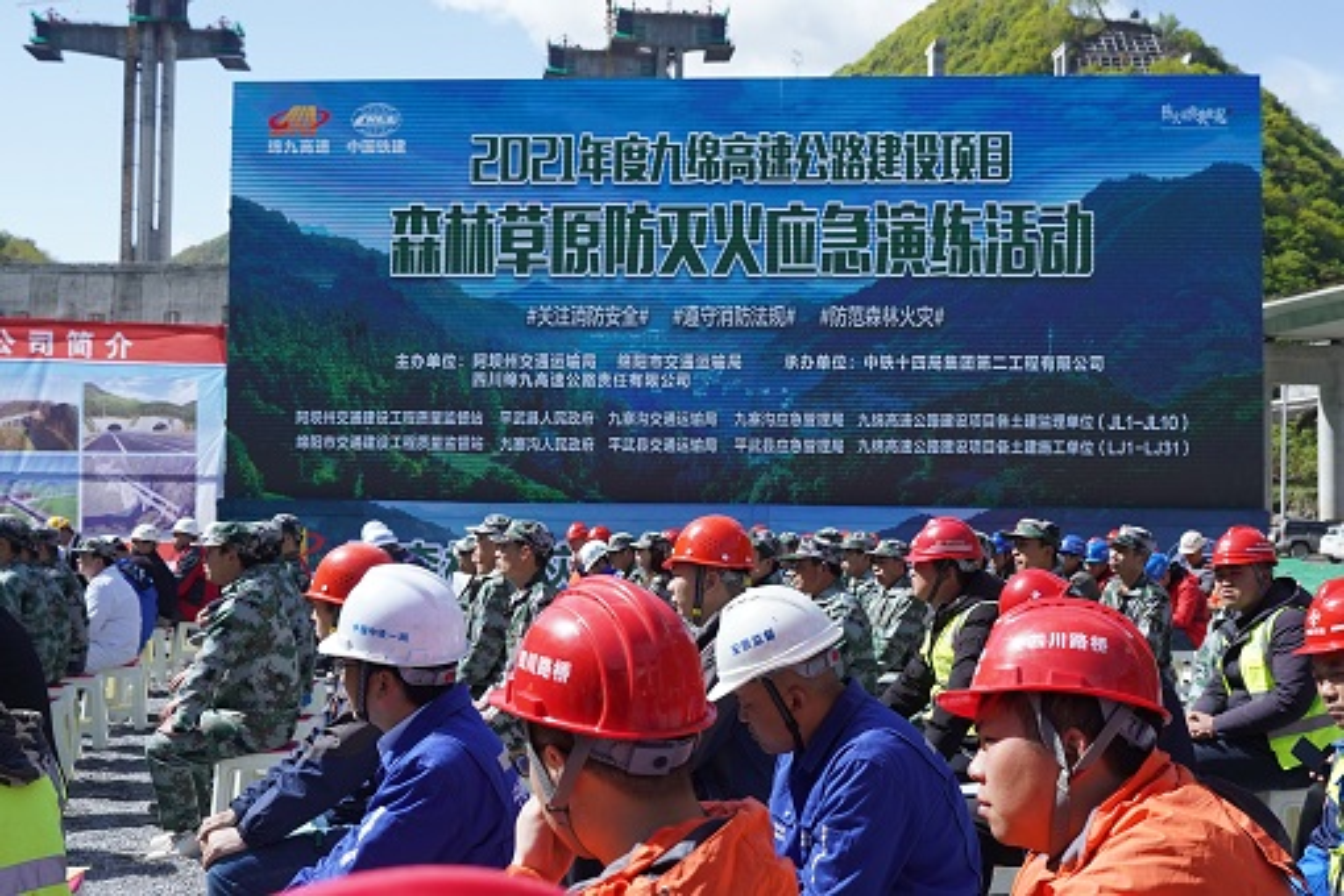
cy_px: 448
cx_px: 672
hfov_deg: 46.4
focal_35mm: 42
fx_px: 1568
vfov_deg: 31.9
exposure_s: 1/1000
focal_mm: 28
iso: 320
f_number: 5
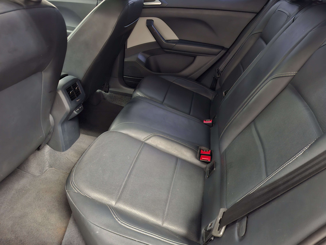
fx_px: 217
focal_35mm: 23
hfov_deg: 73.9
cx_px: 163
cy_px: 122
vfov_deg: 58.9
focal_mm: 5.54
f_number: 1.8
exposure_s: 1/13
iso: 1250
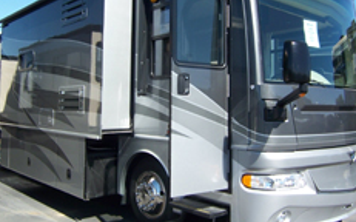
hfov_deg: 51.6
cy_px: 89
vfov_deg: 33.4
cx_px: 170
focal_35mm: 38
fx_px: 368
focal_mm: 3.8
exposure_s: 1/160
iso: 64
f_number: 5.6
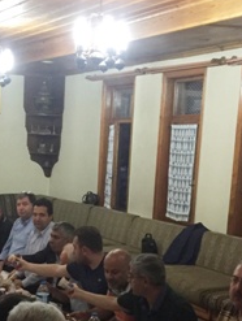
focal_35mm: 75
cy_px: 281
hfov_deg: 19.6
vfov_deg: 25.3
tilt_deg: -12.6
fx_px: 697
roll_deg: -2.5
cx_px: 74
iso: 250
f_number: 2.2
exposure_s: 1/33
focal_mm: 4.15
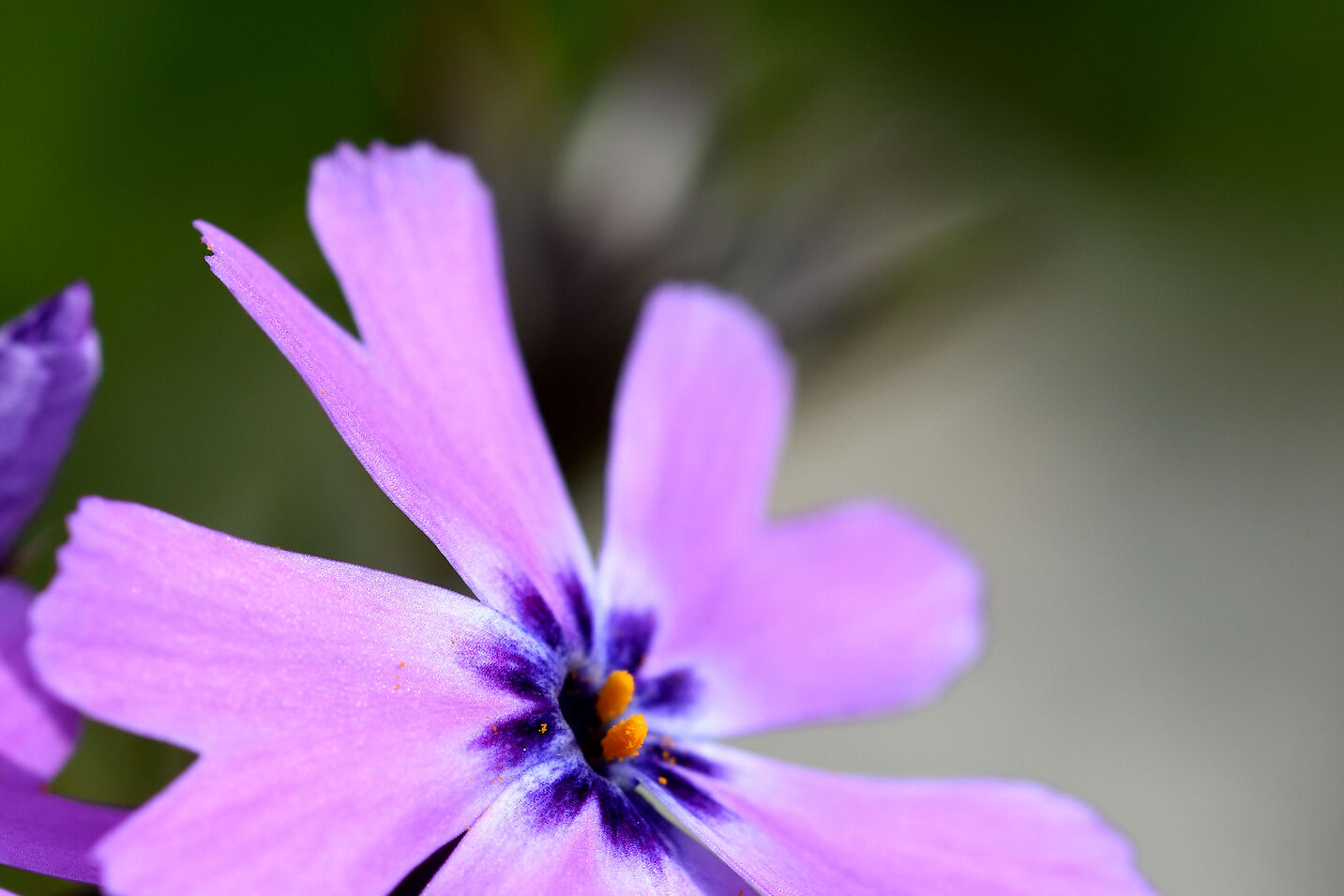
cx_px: 285
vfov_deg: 5.2
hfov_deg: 7.8
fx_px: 9848
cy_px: 671
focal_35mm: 264
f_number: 10
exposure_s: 1/250
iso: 100
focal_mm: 105
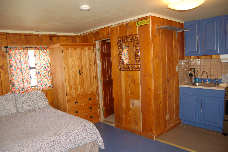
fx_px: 171
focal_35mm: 27
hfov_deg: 67.4
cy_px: 76
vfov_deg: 47.8
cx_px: 114
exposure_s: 1/60
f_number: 3.5
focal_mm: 18
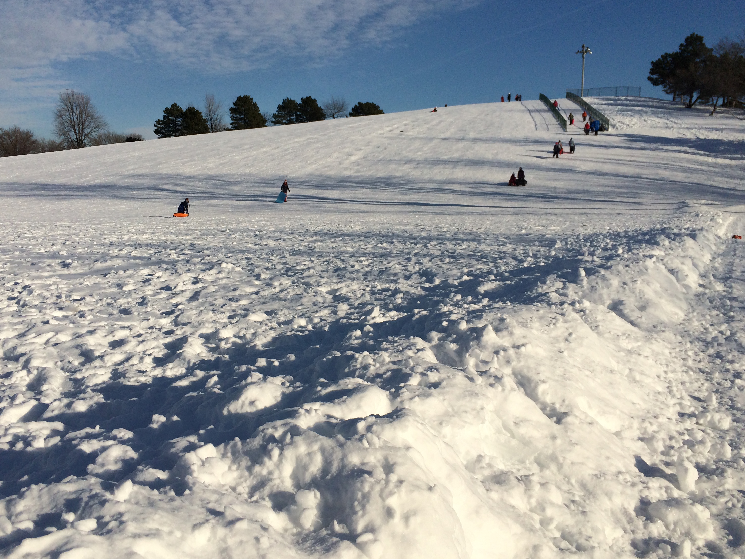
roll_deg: +0.8
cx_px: 351
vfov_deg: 44.1
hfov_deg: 56.8
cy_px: 254
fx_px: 689
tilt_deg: -6.1
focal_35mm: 32
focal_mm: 4.15
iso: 40
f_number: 2.2
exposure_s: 1/8264
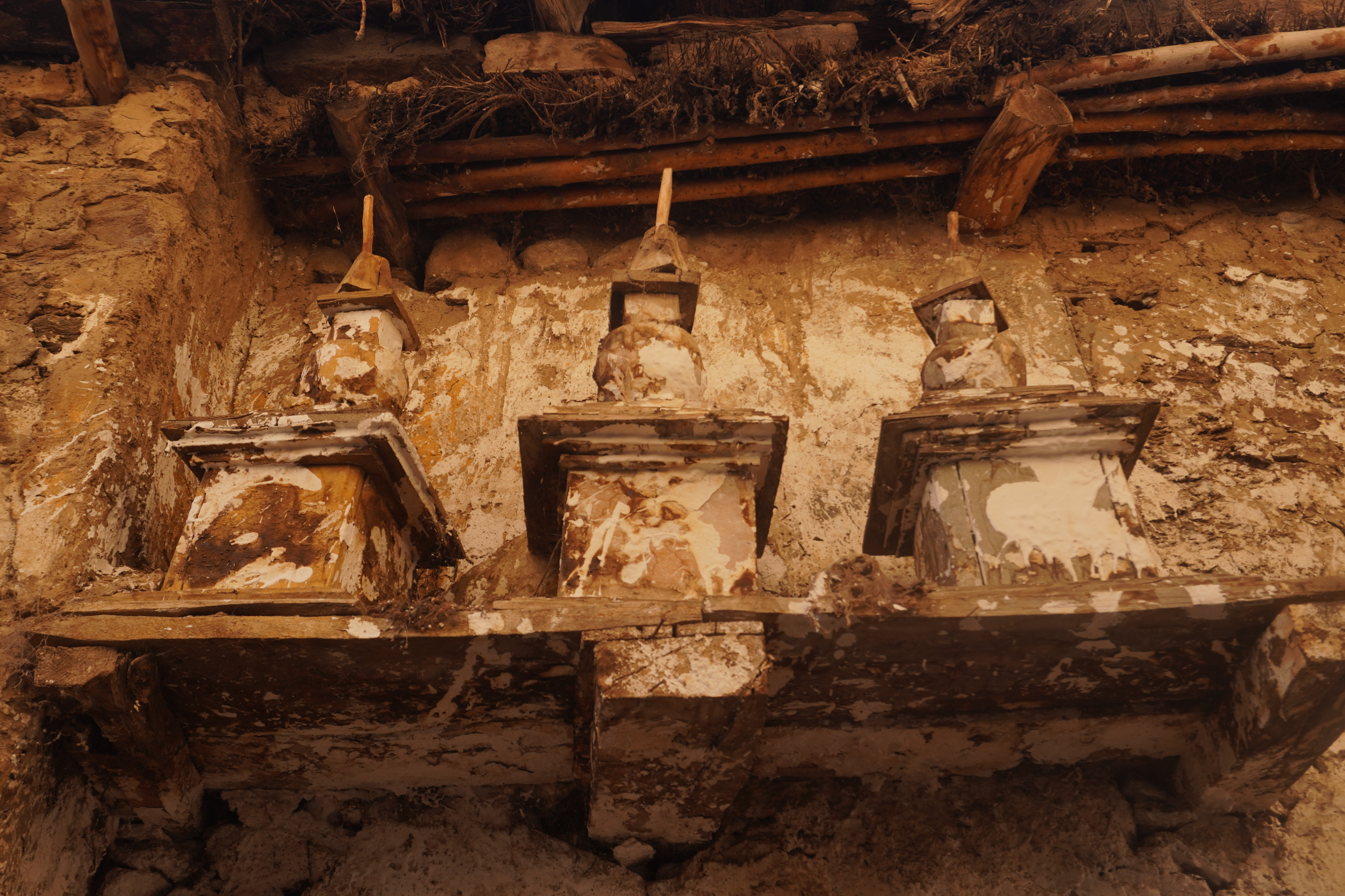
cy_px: 448
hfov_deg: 61.9
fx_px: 1121
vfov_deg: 43.6
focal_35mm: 30
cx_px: 672
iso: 100
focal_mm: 20
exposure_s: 1/50
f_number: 8
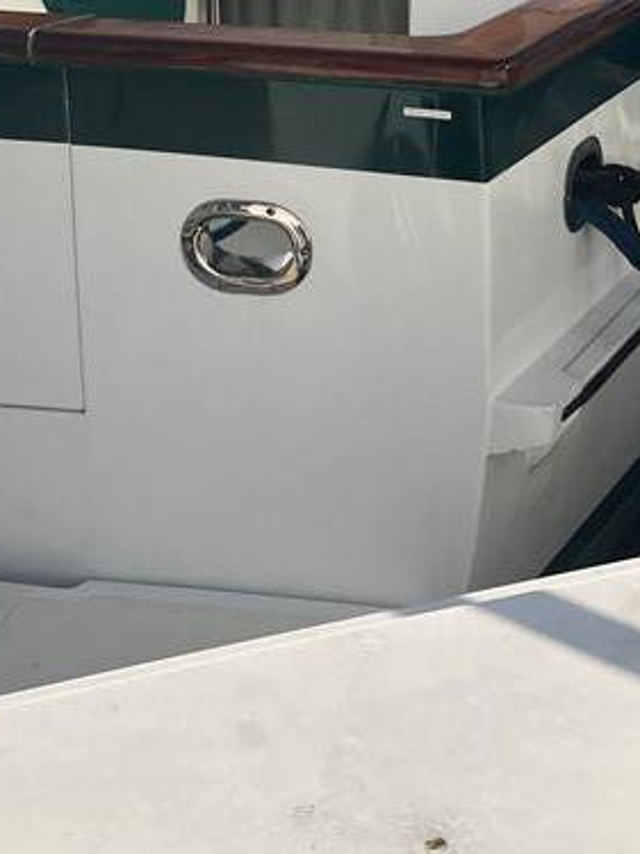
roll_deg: -1.1
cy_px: -255
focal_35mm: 71
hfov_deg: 20.7
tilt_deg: -0.1
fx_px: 1751
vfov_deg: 24.1
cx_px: 260
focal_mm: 5.7
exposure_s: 1/5587
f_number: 1.5
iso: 50
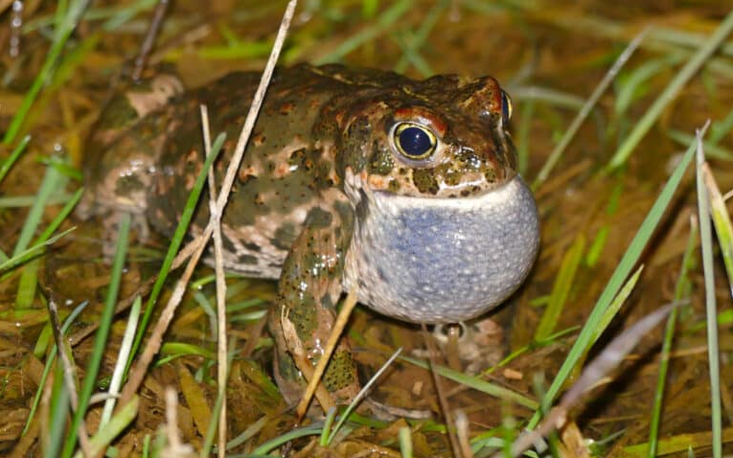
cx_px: 367
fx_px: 11246
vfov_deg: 2.3
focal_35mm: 563
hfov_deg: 3.7
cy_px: 222
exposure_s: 1/125
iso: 800
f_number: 4
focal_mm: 146
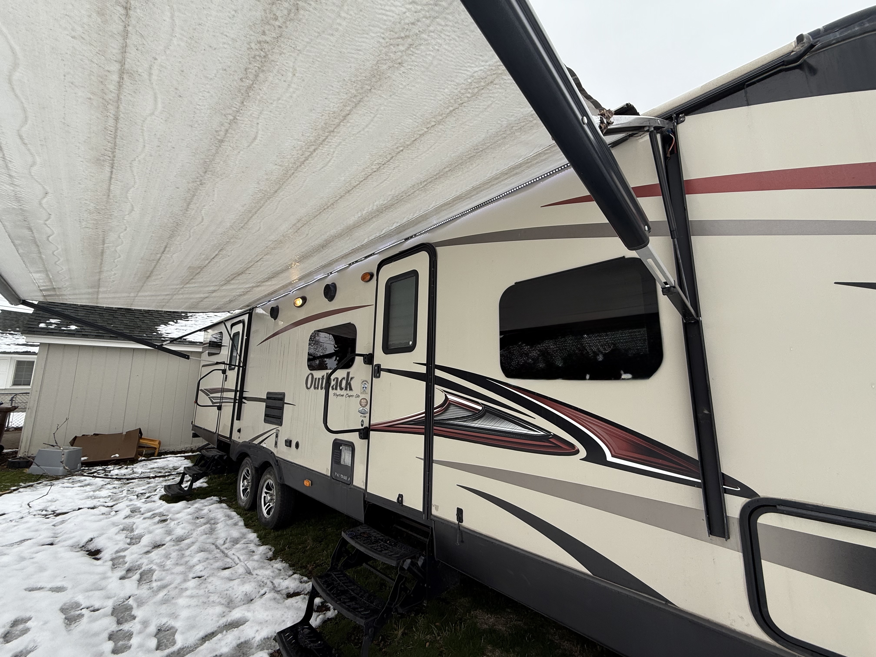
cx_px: 438
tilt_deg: +8.7
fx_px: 354
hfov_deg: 102.1
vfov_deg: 85.7
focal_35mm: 14
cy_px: 328
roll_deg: -0.7
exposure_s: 1/170
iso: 50
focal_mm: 2.22
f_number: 2.2
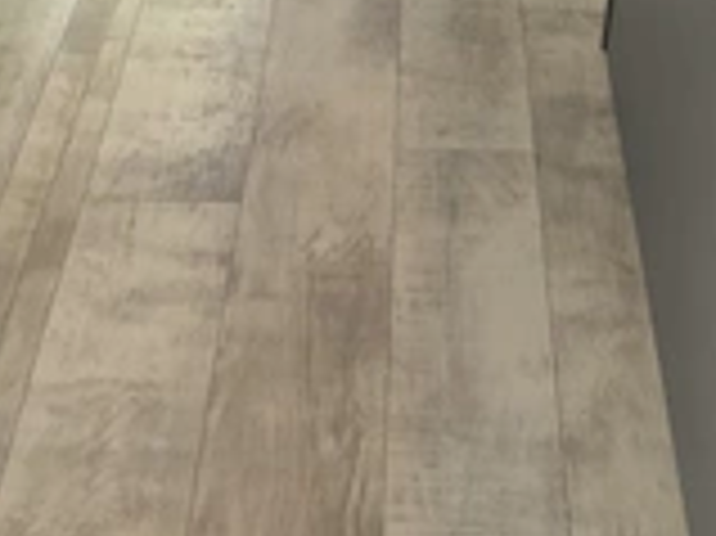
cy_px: -45
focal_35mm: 73
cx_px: 621
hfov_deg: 26.0
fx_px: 1509
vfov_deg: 19.3
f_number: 1.8
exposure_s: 1/60
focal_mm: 3
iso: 100
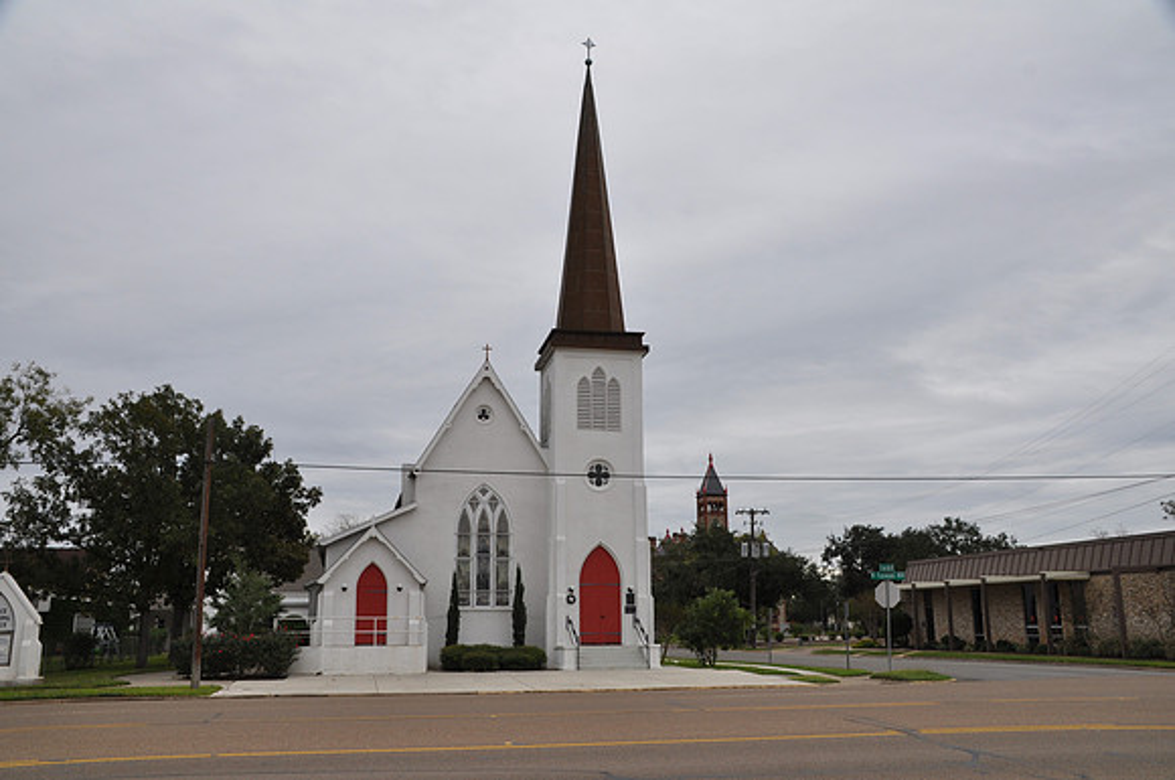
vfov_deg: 39.9
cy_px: 390
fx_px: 1076
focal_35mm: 33
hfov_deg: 57.3
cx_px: 588
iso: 200
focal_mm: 22
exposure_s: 1/125
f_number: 11
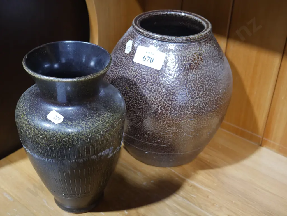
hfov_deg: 41.2
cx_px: 144
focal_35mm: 46
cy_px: 108
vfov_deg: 31.5
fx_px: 382
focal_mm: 23
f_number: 5.1
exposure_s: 1/60
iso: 1250
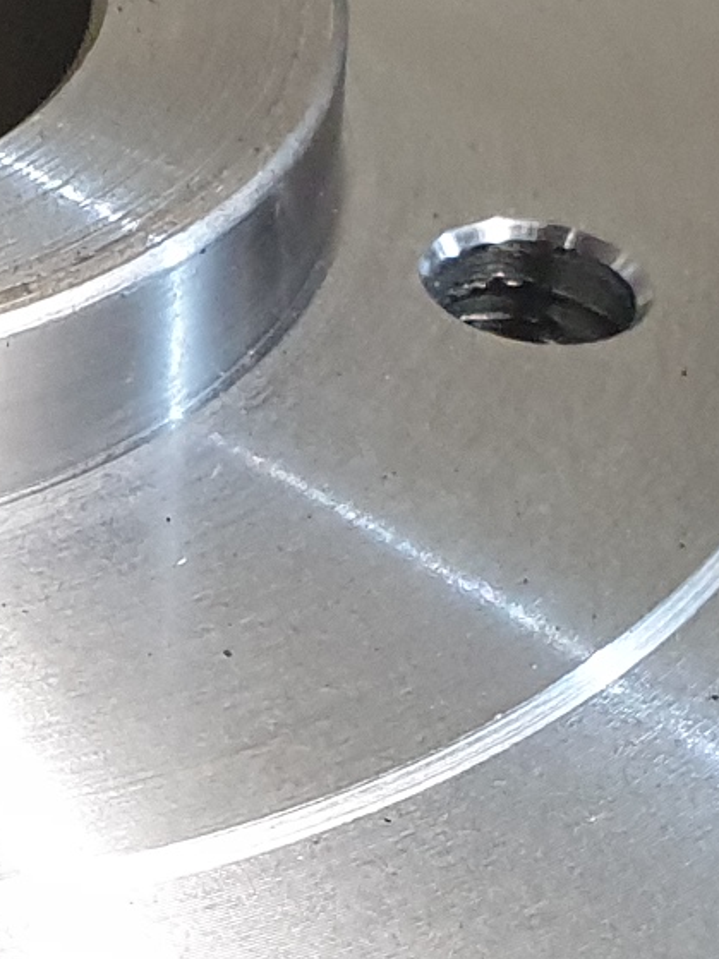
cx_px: -547
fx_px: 3712
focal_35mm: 134
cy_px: 815
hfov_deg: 10.4
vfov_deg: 14.6
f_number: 2.4
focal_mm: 4.3
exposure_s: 1/50
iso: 320
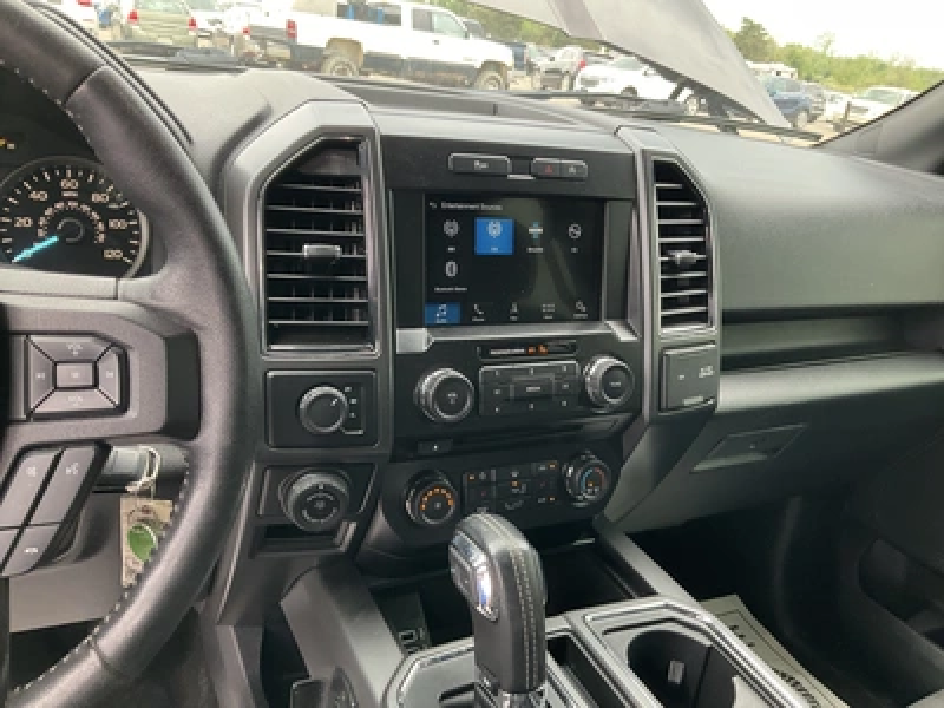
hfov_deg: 61.7
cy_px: 354
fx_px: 791
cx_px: 472
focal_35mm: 29
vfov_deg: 48.2
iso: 64
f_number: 1.8
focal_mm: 3
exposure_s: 1/104
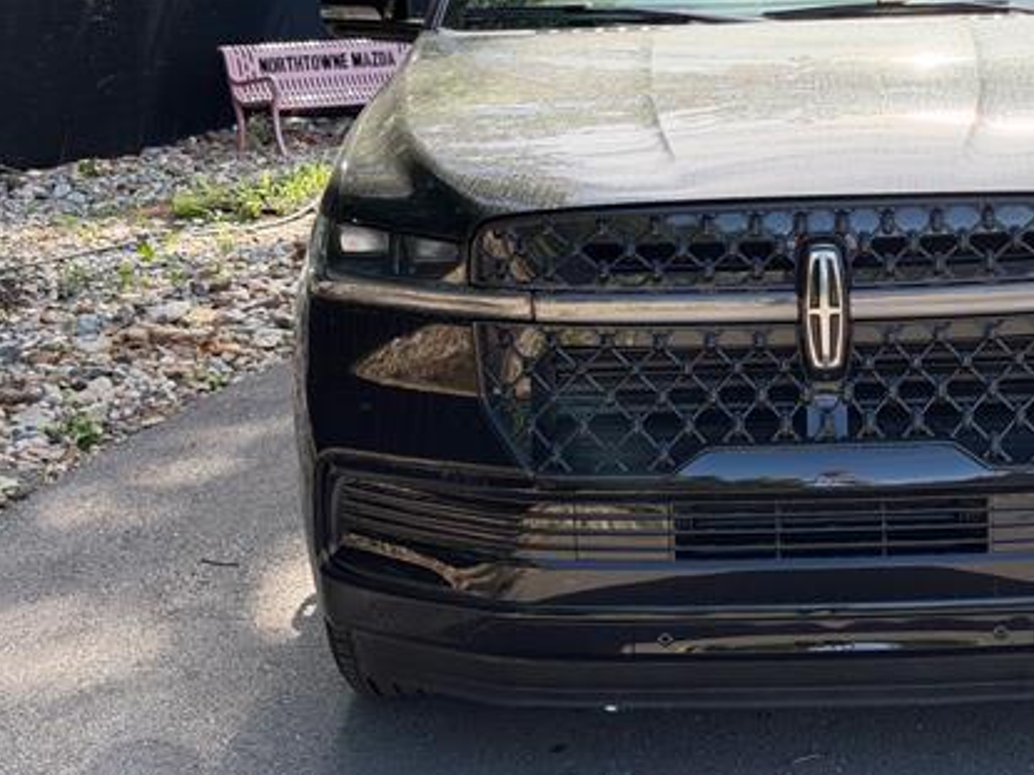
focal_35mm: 74
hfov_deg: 26.1
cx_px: 755
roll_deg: -0.2
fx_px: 2210
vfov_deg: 19.8
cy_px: 254
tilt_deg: -8.6
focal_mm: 6.76
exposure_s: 1/1377
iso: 80
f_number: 1.78
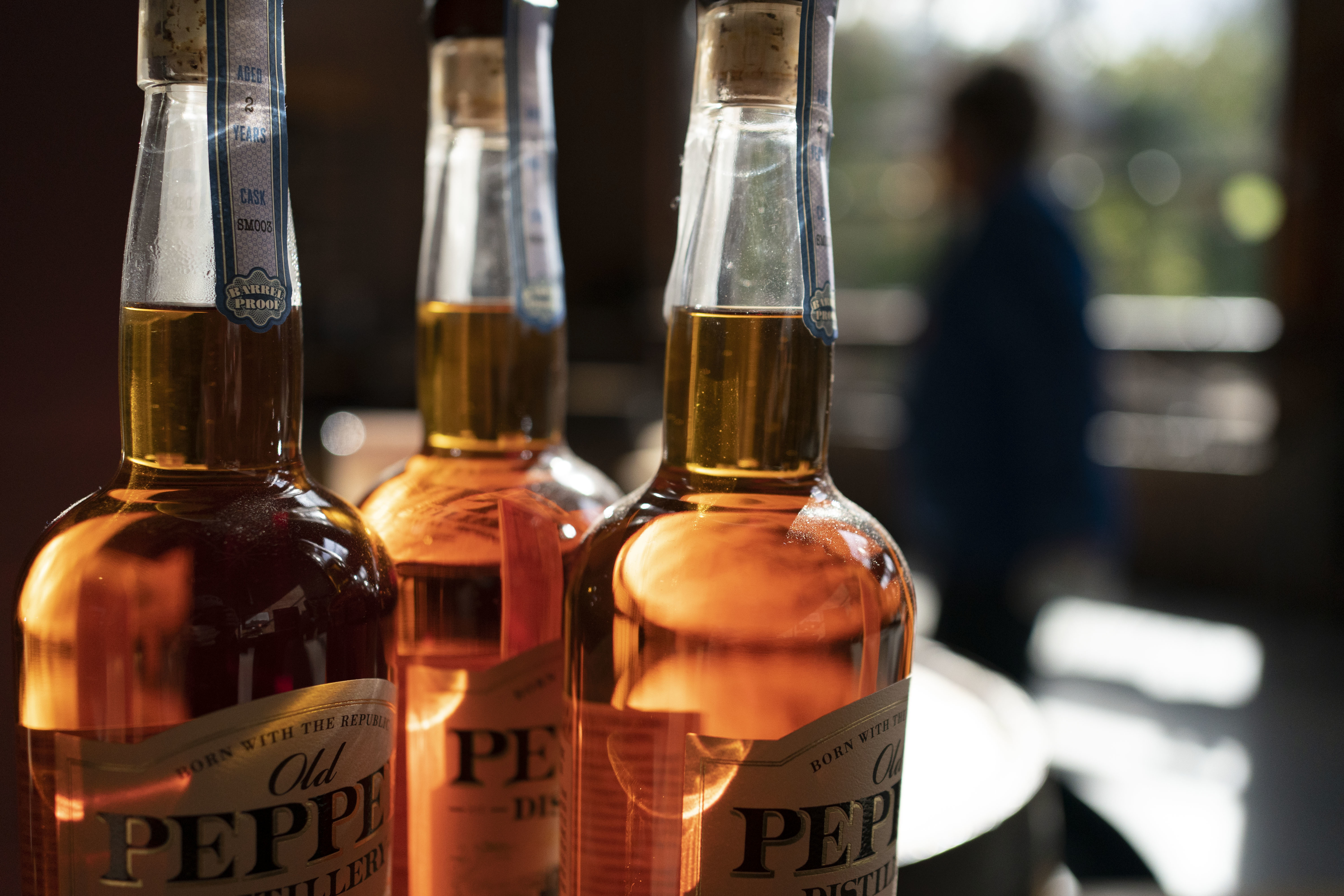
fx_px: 1307
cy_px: 448
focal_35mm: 35
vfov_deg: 37.9
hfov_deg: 54.4
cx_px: 672
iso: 1600
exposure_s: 1/6400
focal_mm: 35
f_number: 2.8
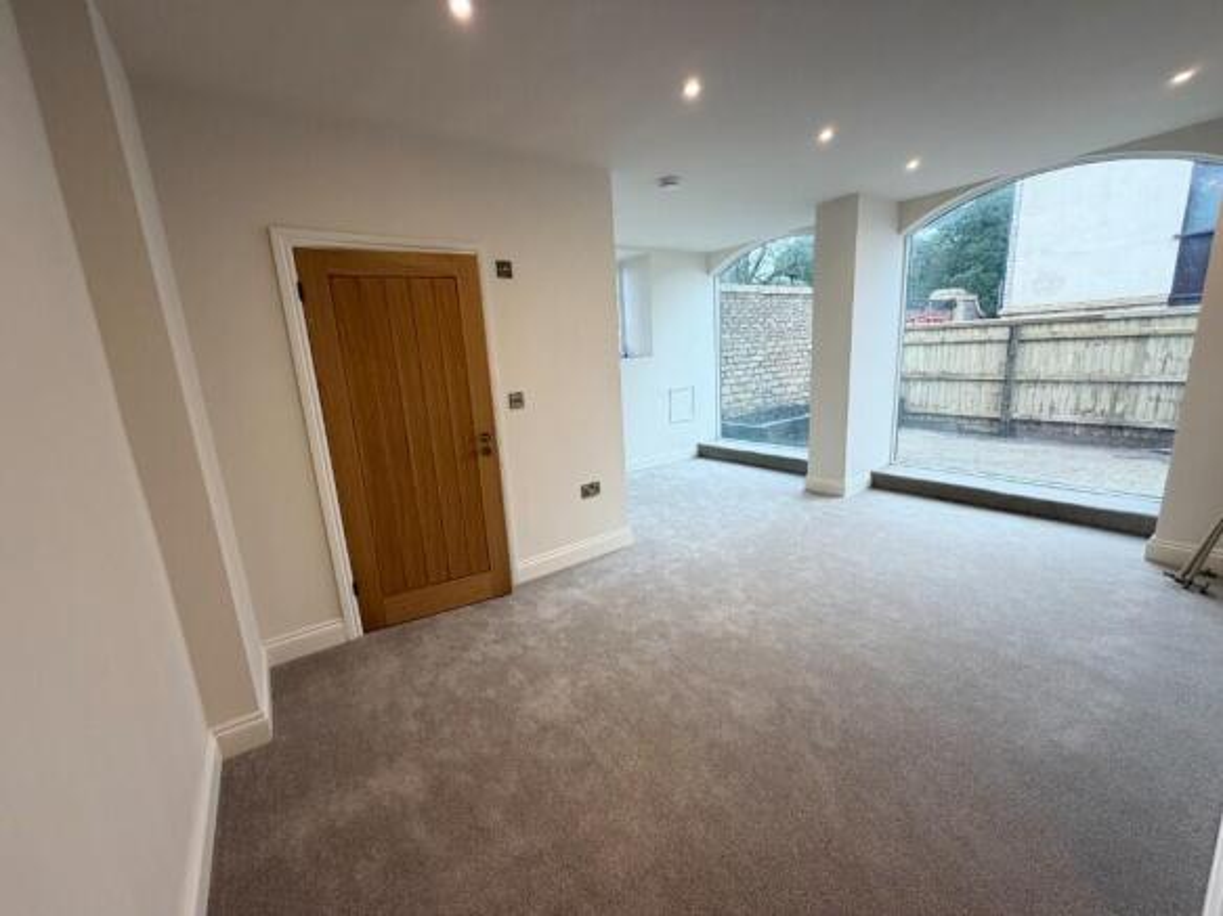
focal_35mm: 14
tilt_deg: -12.2
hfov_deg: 102.1
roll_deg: +3.5
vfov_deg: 85.7
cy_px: 458
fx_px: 495
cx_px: 612
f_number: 2.2
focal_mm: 2.22
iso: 125
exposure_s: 1/121
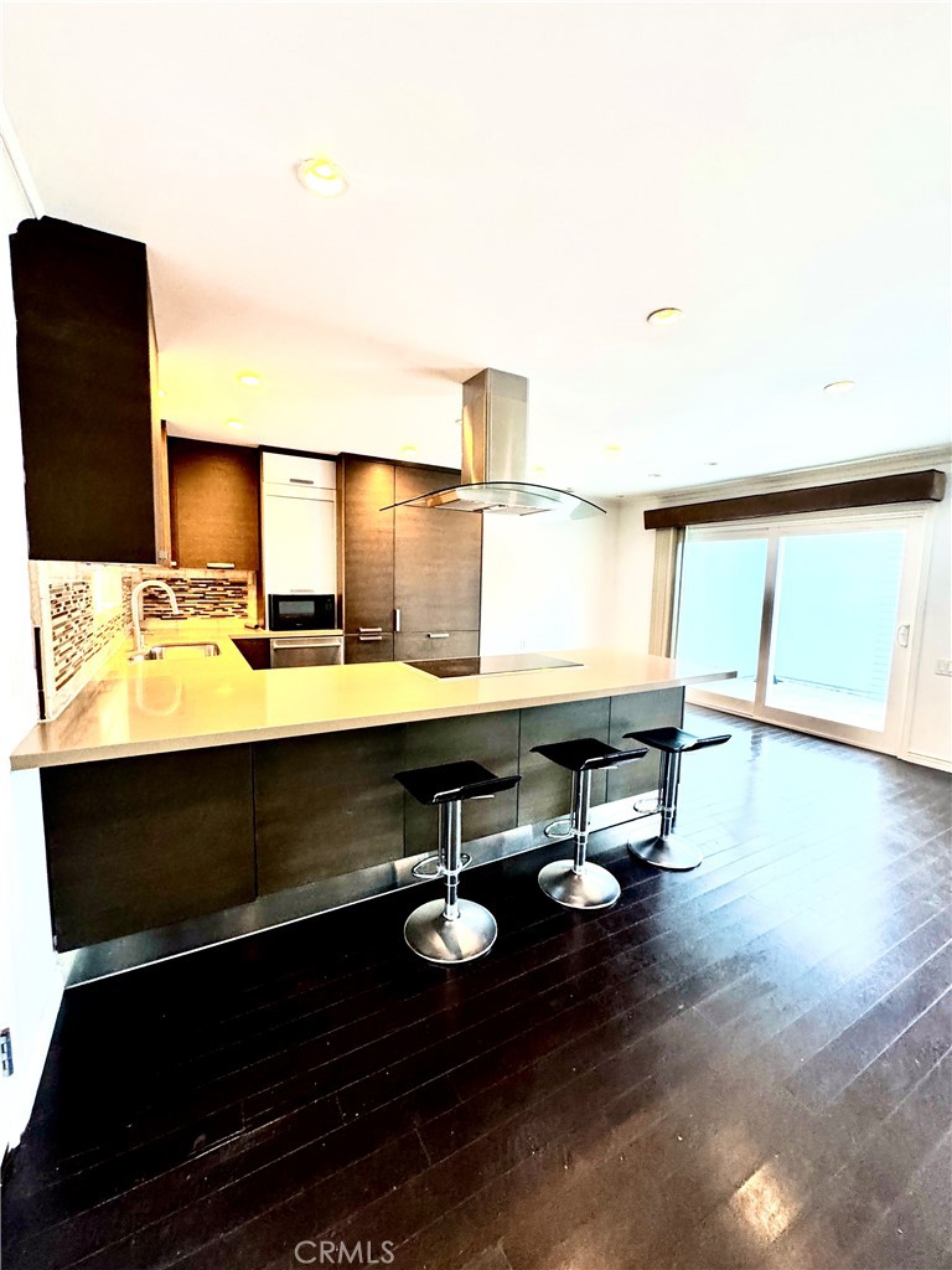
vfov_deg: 102.1
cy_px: 635
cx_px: 476
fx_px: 513
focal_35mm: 14
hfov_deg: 85.7
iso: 400
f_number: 2.2
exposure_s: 1/60
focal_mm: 2.22
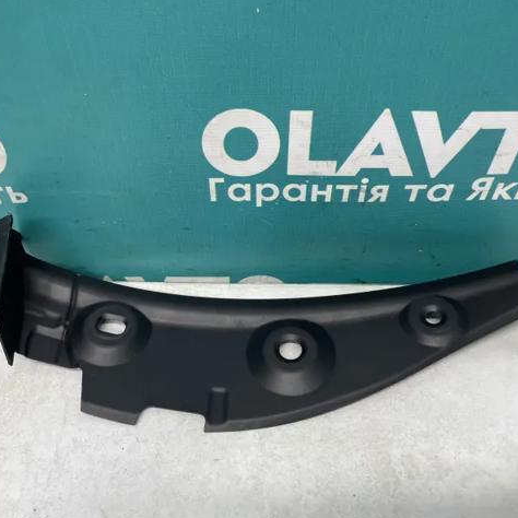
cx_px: 249
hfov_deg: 52.5
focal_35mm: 31
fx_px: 525
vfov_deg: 52.5
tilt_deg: -47.7
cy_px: 260
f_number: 1.6
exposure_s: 1/100
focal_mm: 4.2
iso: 100
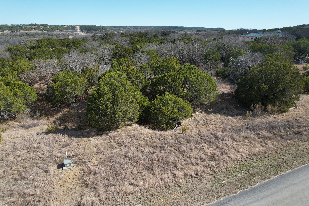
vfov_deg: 57.2
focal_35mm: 22
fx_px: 189
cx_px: 154
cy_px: 103
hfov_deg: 78.6
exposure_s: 1/1250
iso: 100
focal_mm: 8.38
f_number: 2.8
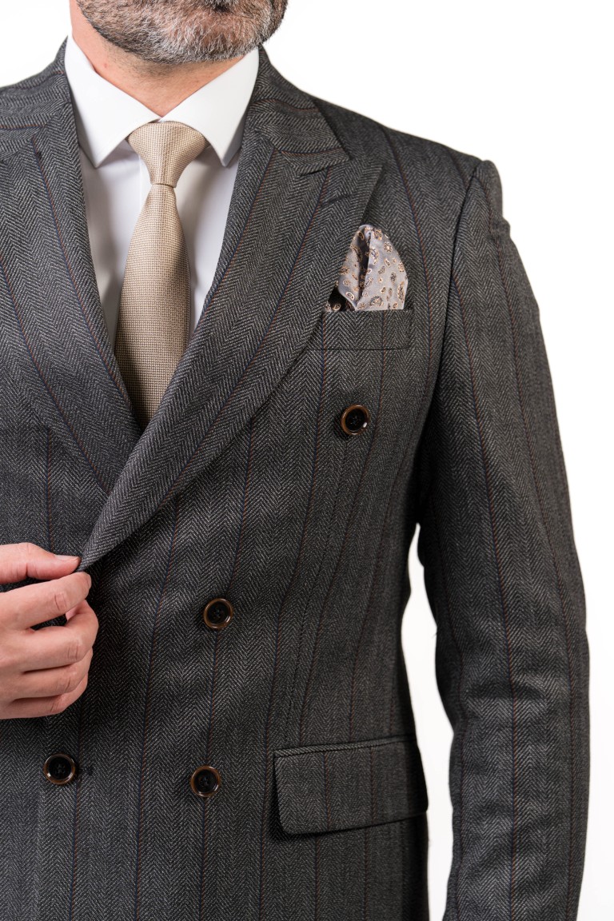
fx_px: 3479
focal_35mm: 136
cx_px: 307
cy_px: 460
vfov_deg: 15.1
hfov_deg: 10.1
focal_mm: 136
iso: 400
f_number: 4
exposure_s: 1/400
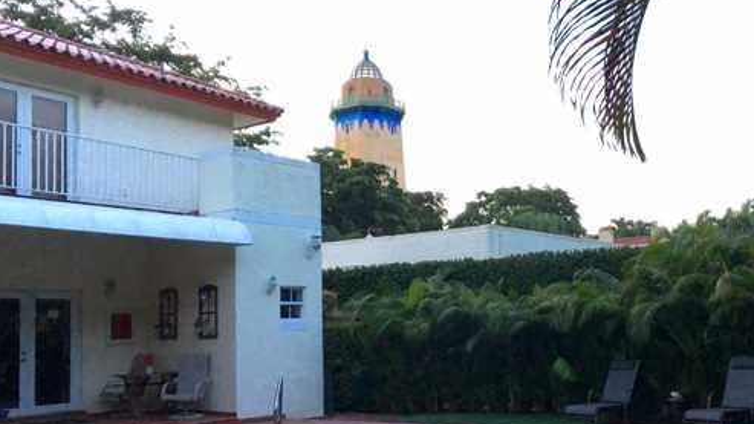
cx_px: 462
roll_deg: +2.3
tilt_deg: +5.3
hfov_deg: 49.0
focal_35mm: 41
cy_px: 274
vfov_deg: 28.8
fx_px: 819
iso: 25
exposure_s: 1/40
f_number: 2.2
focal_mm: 4.15
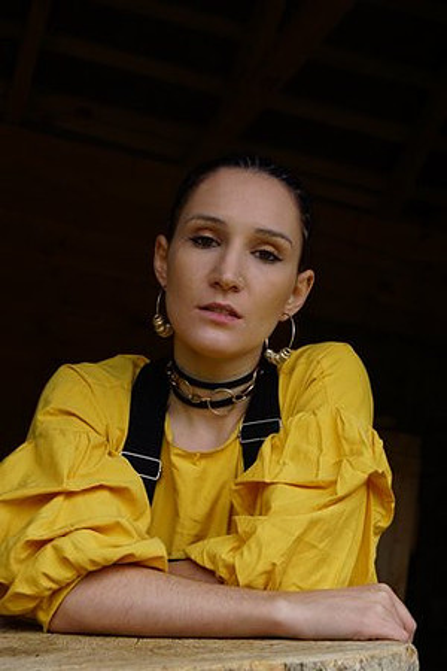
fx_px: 1397
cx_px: 224
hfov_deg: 18.2
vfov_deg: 27.0
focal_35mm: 75
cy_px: 336
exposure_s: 1/80
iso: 100
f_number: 6.3
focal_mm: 50
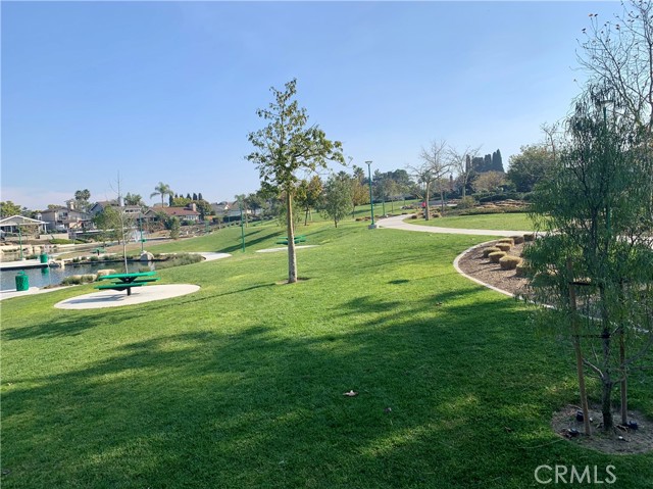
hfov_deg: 67.3
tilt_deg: -2.6
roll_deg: +3.6
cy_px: 244
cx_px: 326
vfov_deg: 53.0
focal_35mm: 26
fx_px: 490
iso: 25
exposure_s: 1/2364
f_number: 1.8
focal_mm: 4.25
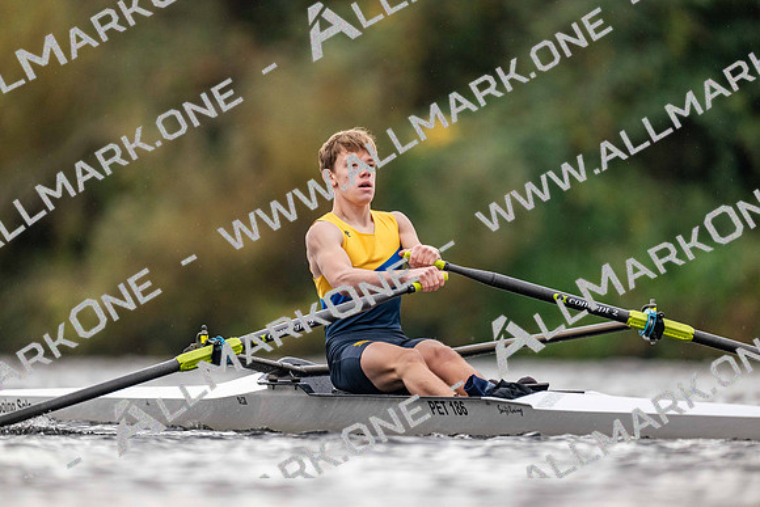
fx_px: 12669
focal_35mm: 600
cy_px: 254
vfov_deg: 2.3
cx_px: 380
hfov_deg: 3.4
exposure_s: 1/2500
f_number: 4
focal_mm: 600
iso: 2800
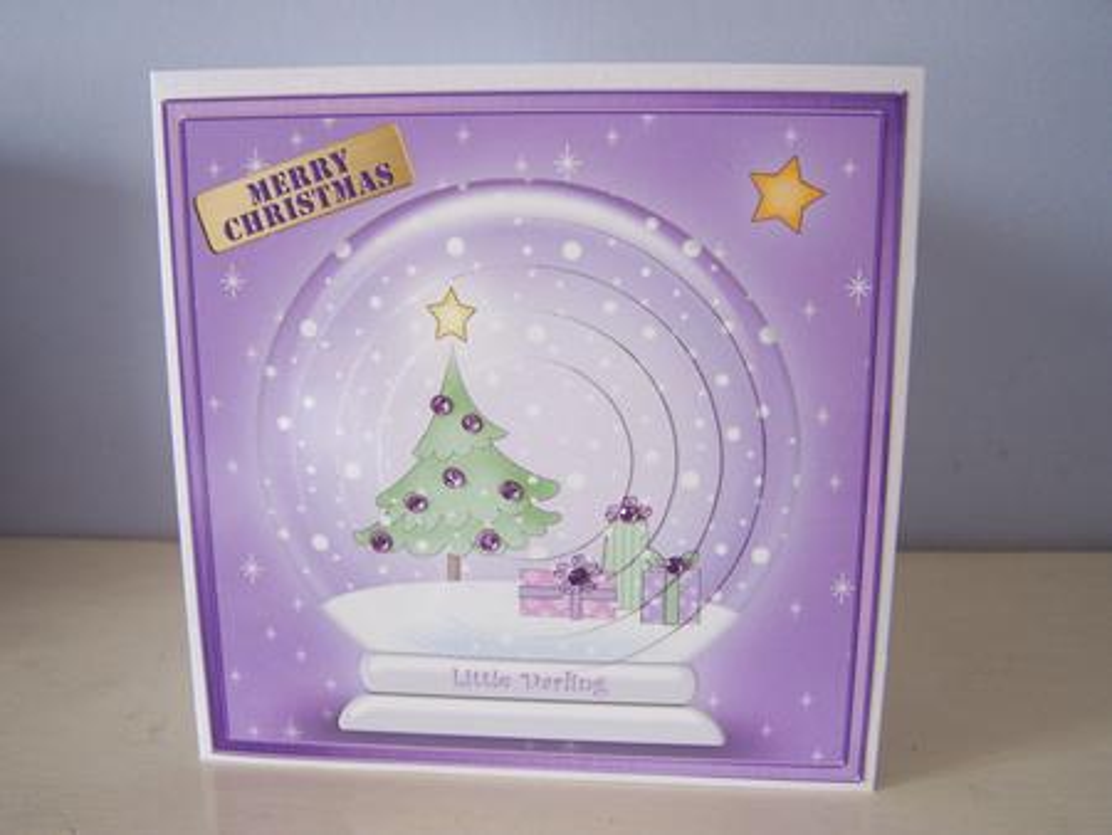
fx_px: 1221
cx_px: 556
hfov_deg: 49.0
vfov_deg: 37.8
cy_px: 418
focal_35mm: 38
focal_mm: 6.3
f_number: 2.8
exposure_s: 1/30
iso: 140
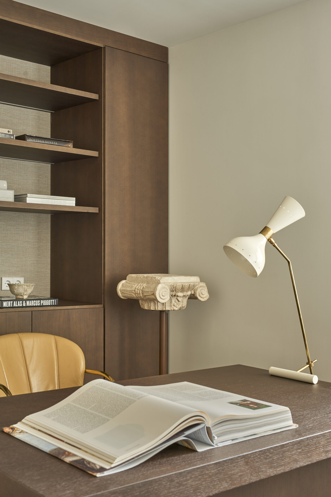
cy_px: 248
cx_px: 166
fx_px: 565
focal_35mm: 41
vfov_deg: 47.4
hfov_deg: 32.6
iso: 100
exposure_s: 1
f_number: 10
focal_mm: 41
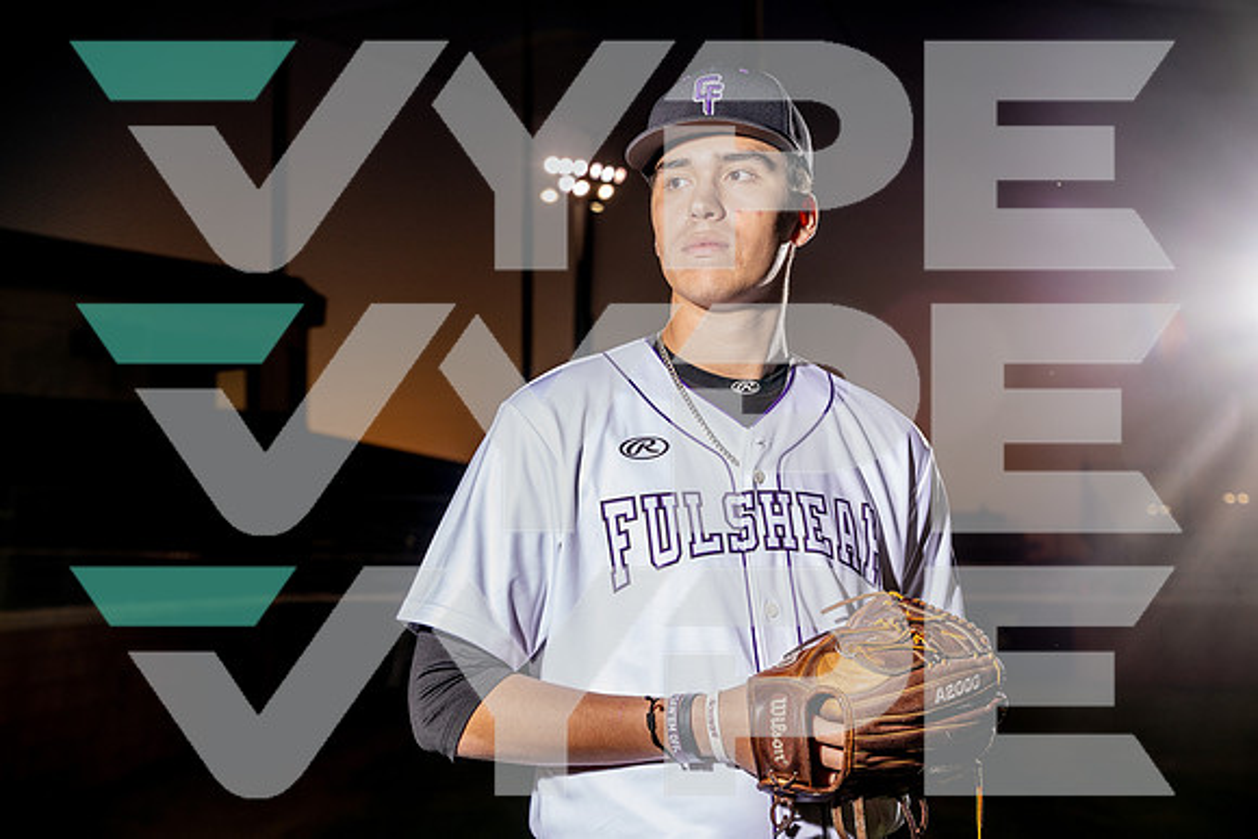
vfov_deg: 20.6
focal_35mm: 66
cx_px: 629
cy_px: 420
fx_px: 2307
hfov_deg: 30.5
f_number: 5.6
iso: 400
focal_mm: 66
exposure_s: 1/250
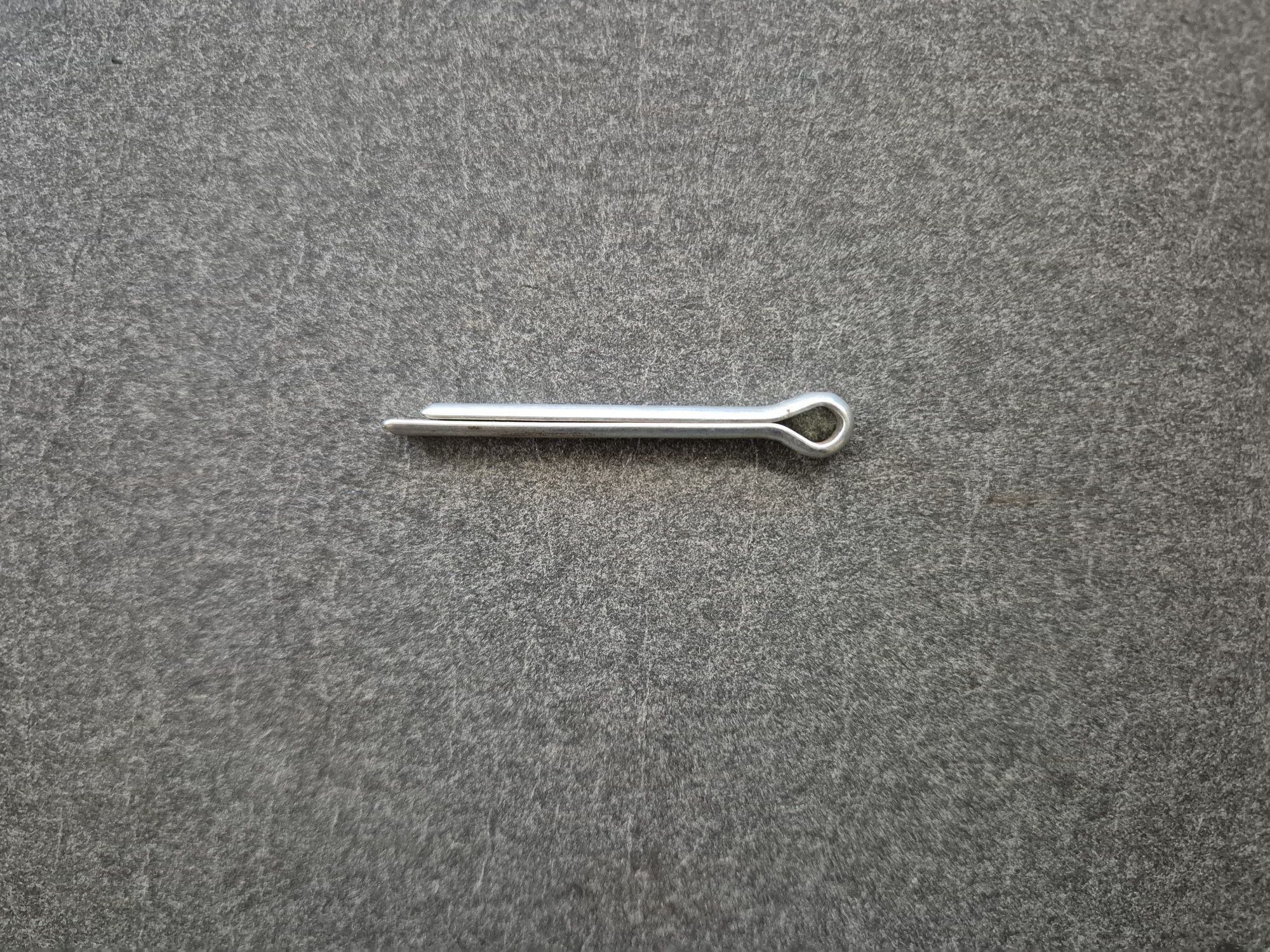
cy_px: 476
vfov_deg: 58.9
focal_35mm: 23
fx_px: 844
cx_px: 635
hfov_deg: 73.9
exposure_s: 1/100
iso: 2000
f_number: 1.8
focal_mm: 5.4
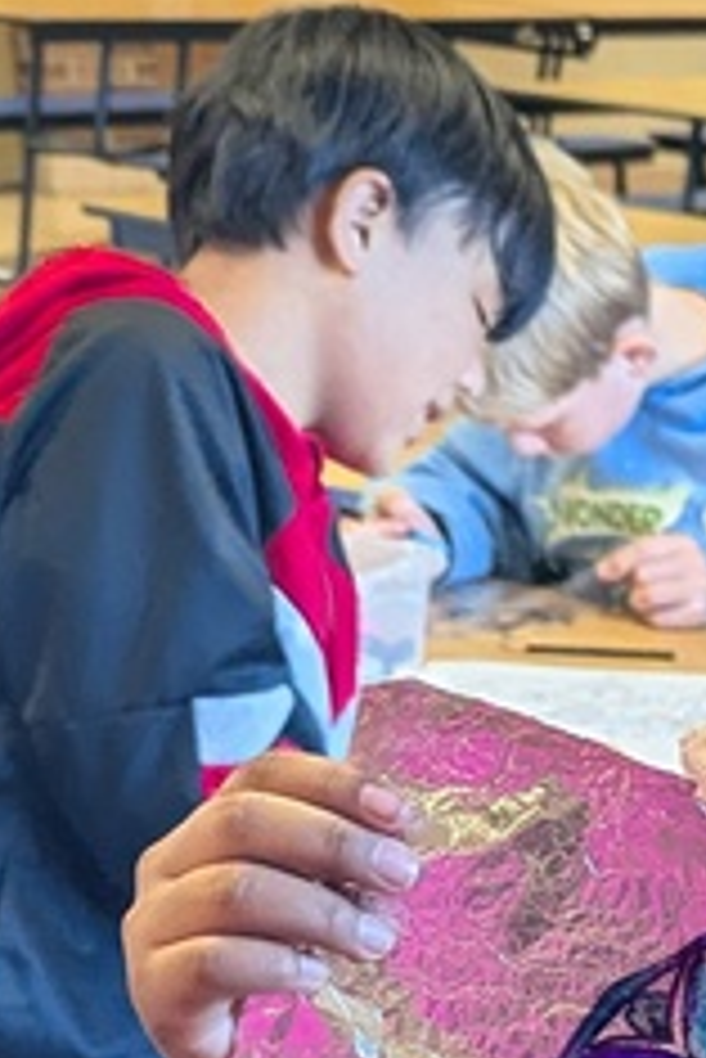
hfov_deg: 10.9
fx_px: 3201
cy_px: 1198
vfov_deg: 18.0
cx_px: 1603
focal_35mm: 109
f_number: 1.85
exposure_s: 1/120
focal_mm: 6.81
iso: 392
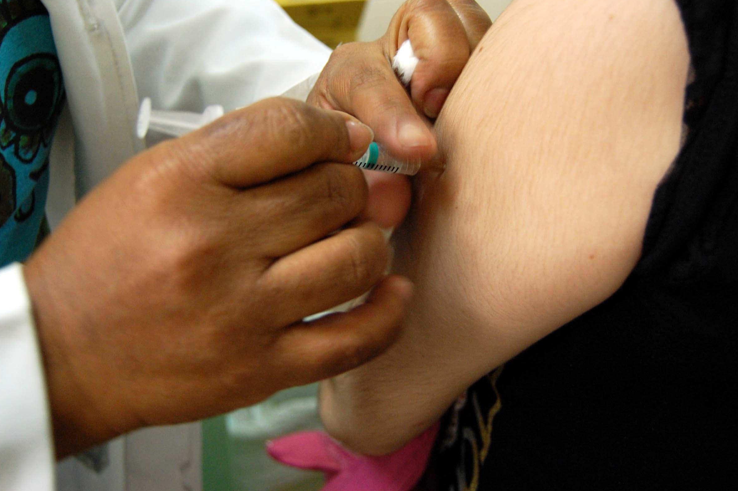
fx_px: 778
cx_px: 374
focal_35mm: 38
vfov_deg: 34.8
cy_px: 183
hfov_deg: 50.7
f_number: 3.8
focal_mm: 20
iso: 800
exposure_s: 1/50
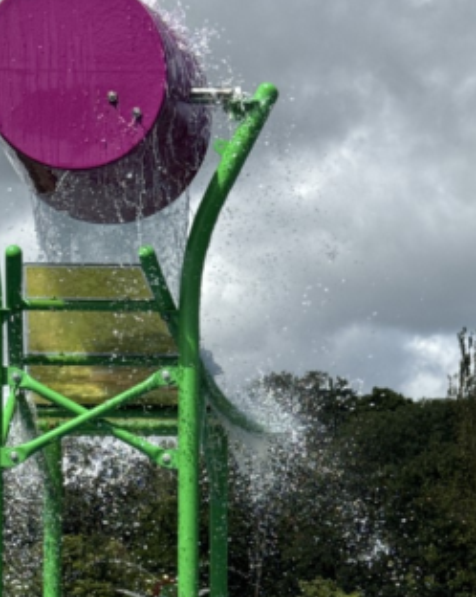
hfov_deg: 14.5
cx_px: 355
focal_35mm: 106
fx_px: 1869
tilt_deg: +0.7
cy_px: 652
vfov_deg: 17.5
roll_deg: -1.3
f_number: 1.78
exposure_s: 1/4310
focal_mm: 6.76
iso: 64
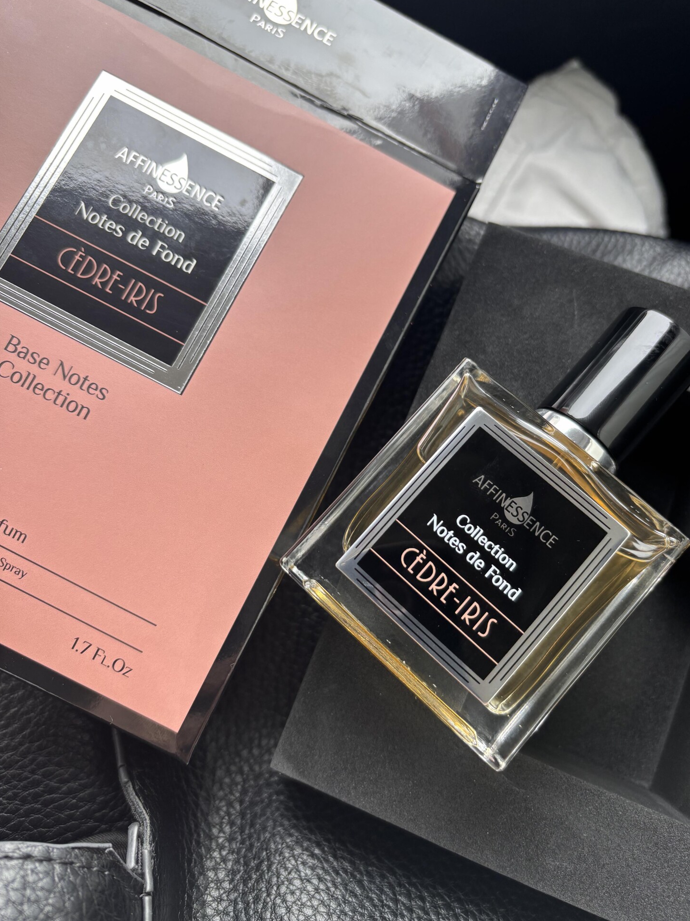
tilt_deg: -64.7
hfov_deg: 51.3
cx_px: 353
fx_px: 718
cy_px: 444
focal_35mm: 27
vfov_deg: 65.3
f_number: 1.6
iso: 40
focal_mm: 5.96
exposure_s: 1/121
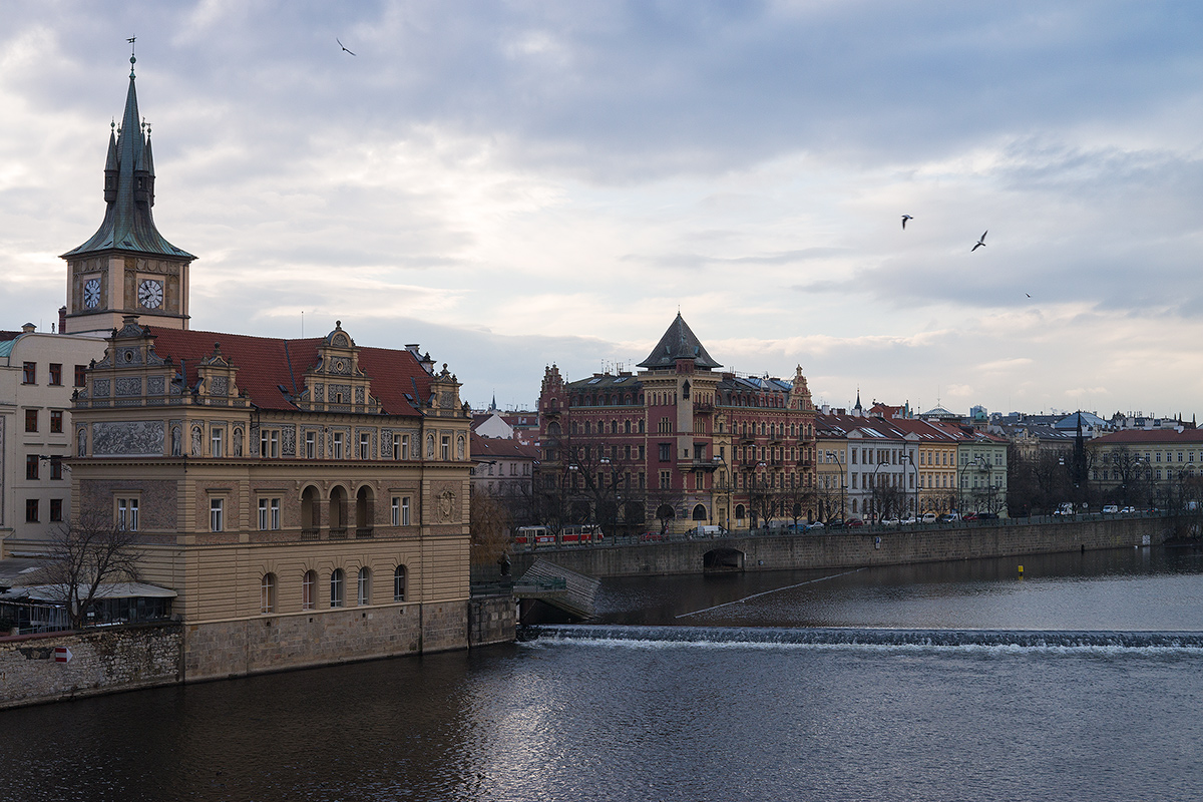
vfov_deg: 27.0
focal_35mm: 50
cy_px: 401
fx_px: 1671
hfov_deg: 39.6
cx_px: 602
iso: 320
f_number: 13
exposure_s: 1/125
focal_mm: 50
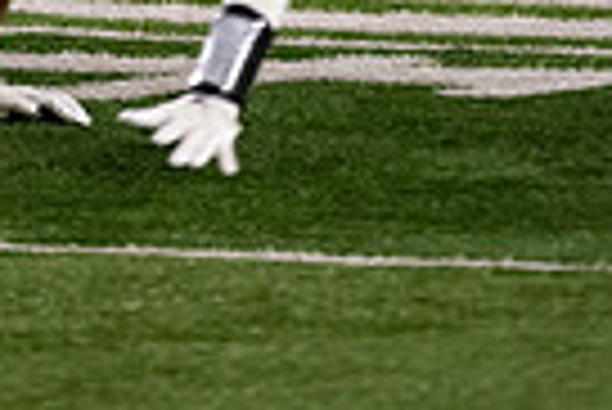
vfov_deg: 1.3
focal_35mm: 1021
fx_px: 17375
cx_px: -18
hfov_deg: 2.0
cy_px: -444
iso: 4500
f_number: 4.5
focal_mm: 240
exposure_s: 1/500
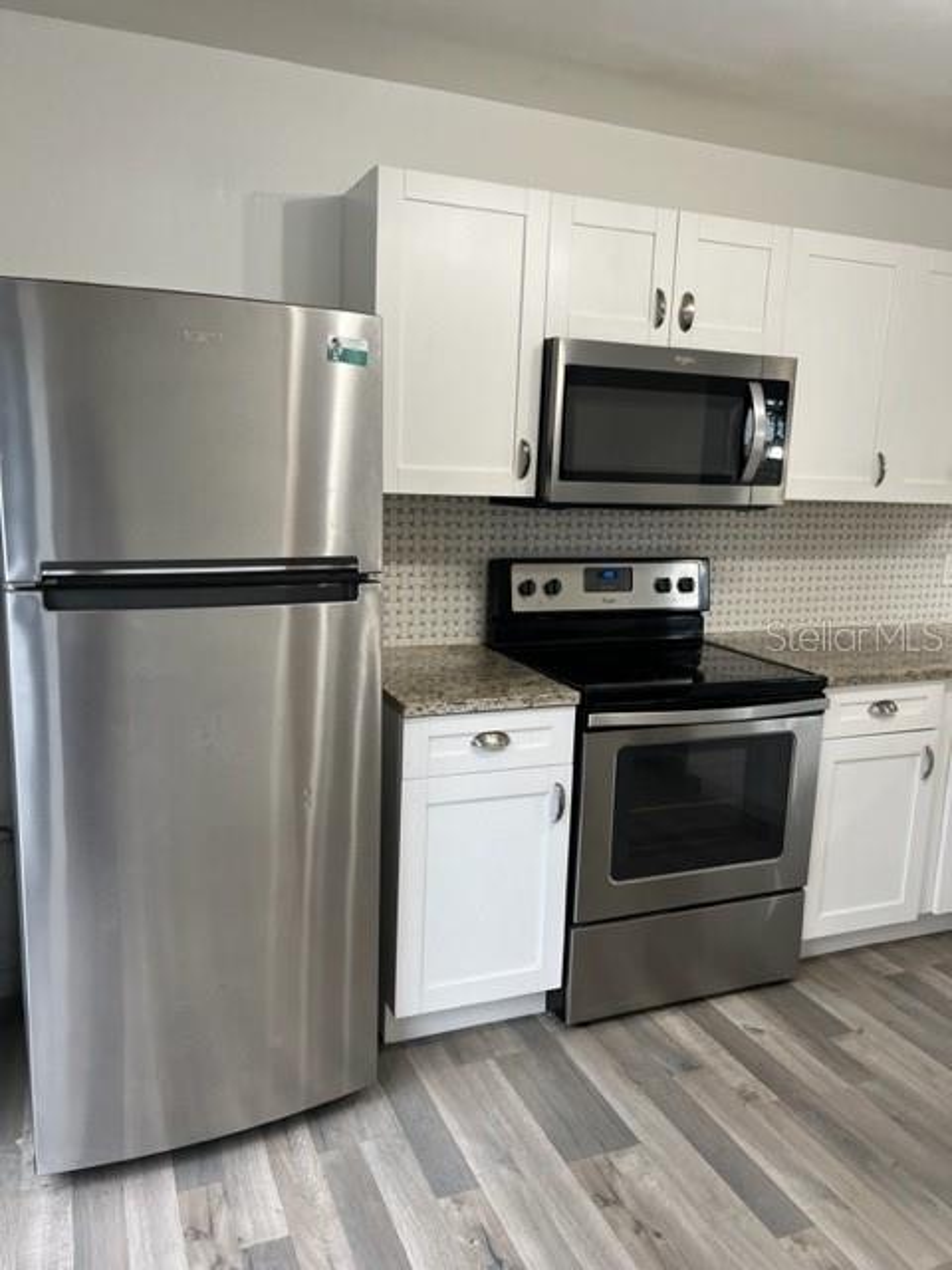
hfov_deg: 53.1
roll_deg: -2.4
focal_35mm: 26
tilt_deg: -11.3
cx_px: 476
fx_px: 953
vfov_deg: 67.3
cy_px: 635
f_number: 1.5
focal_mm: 5.7
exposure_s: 1/120
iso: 125
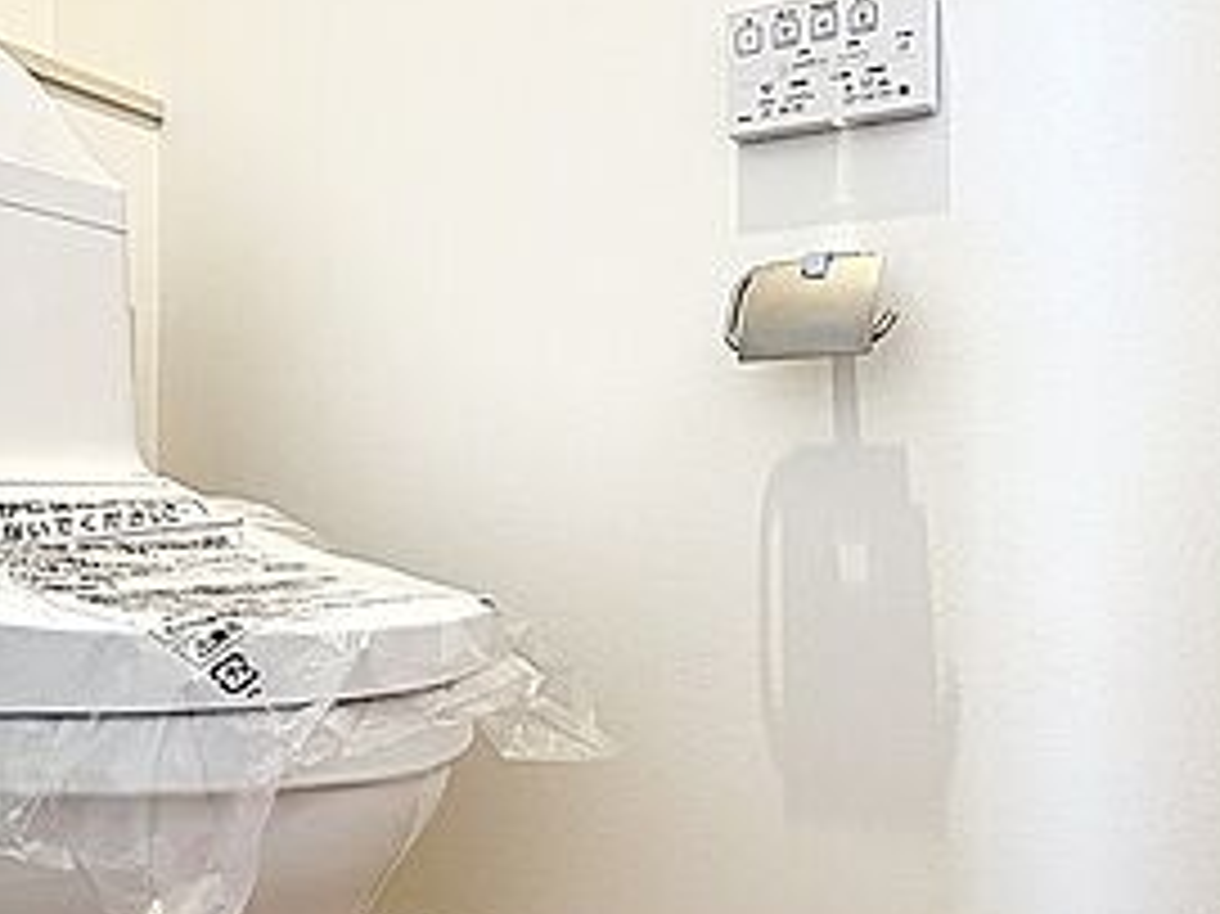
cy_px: 511
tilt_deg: +0.8
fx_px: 1127
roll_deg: +1.0
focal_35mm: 32
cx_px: 810
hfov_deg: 55.7
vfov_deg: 44.1
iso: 320
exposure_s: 1/60
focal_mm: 2.22
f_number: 2.2
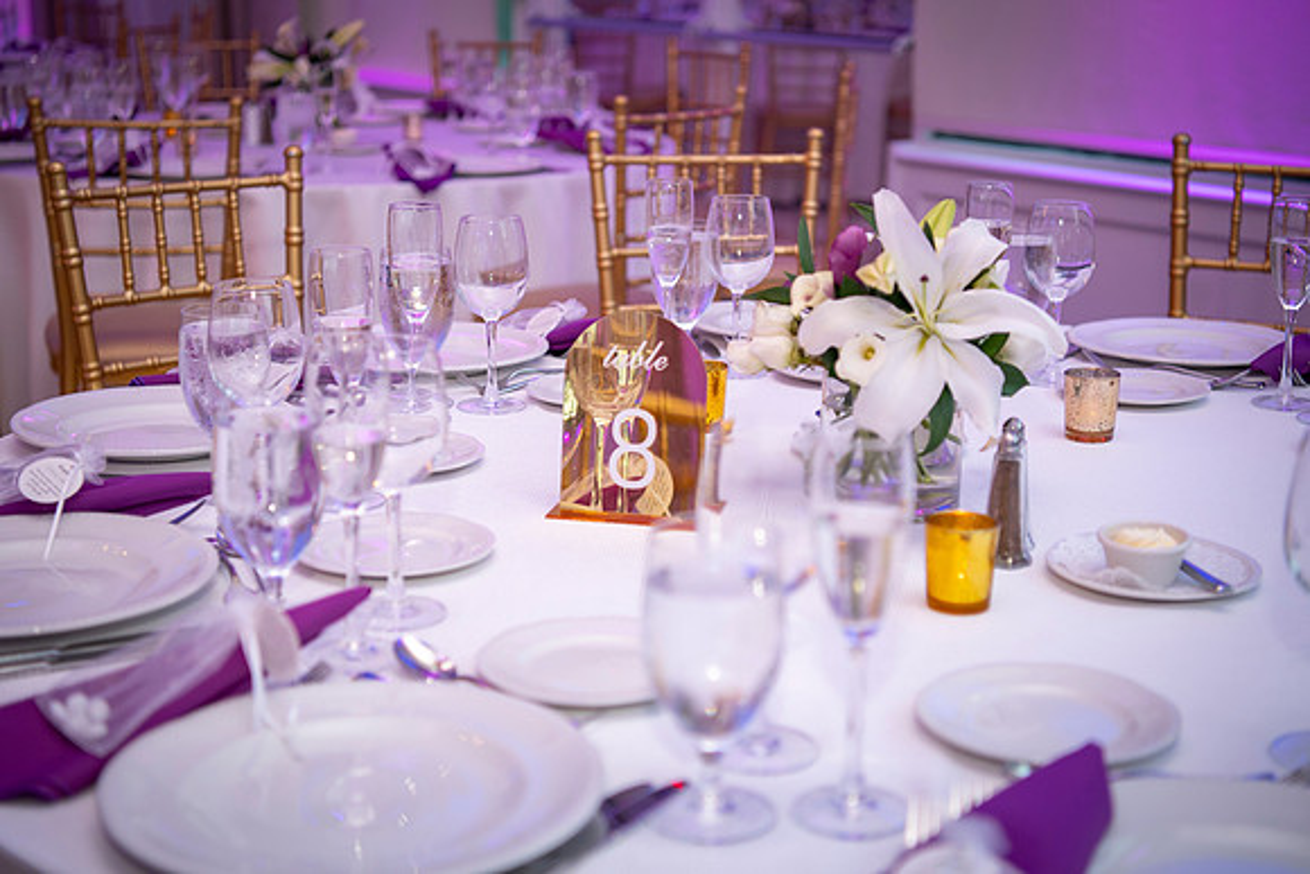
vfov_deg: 26.0
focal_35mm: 52
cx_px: 653
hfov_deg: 38.2
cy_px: 434
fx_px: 1890
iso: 800
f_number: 2.8
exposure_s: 1/400
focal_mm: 48
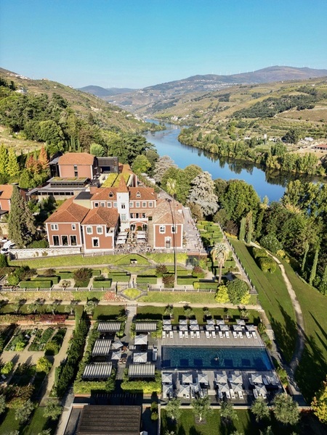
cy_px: 218
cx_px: 164
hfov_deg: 56.8
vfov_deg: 71.6
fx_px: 302
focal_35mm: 24
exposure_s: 1/640
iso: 100
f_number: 1.7
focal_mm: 6.72
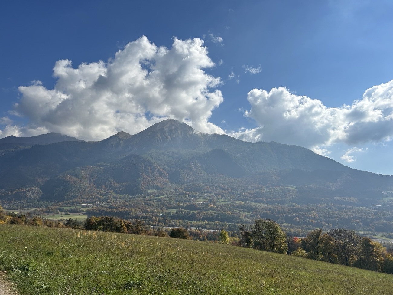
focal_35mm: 26
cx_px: 196
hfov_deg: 67.3
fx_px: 295
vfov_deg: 53.1
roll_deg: -0.2
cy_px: 148
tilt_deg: +9.7
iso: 50
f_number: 1.5
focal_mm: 5.7
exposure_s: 1/9434
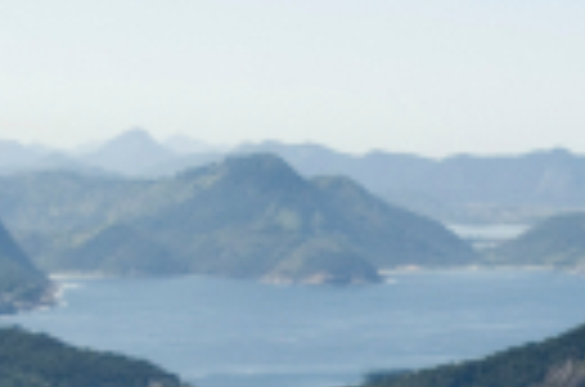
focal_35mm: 186
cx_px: 583
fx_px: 3015
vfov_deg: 7.3
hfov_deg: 11.0
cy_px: 526
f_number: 9.5
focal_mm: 38
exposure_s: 1/350
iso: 200
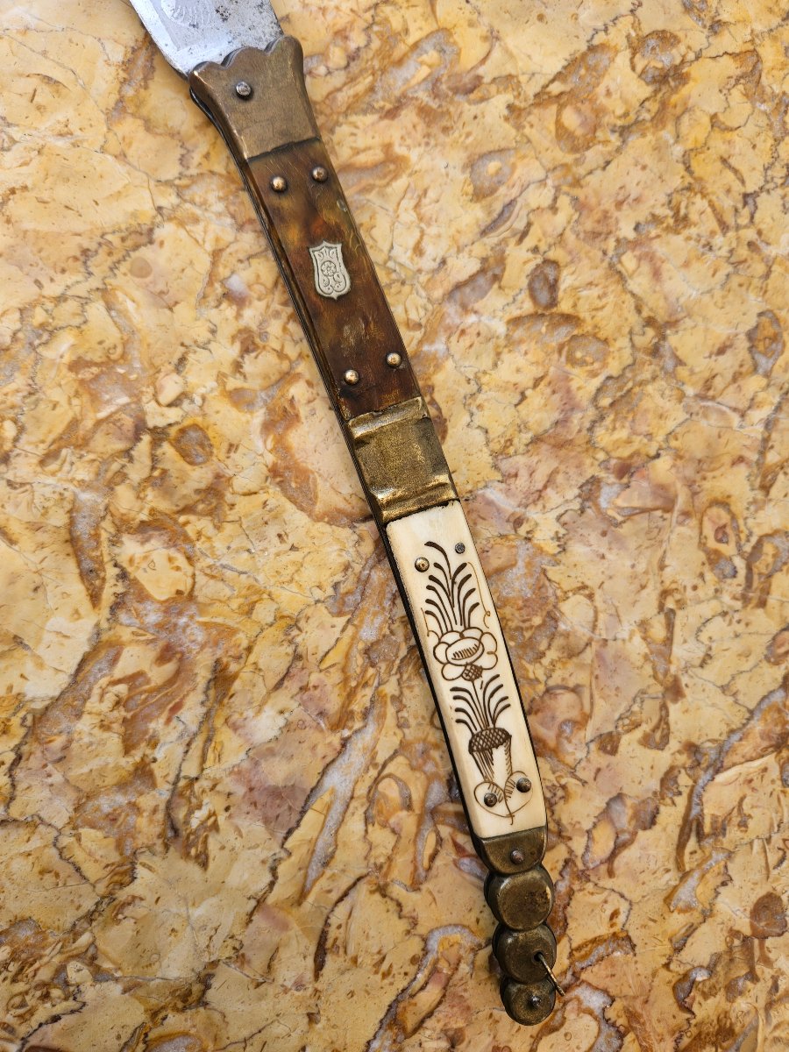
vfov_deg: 73.9
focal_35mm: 23
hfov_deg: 58.9
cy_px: 526
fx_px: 699
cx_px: 394
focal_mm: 5.4
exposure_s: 1/291
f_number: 1.8
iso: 25
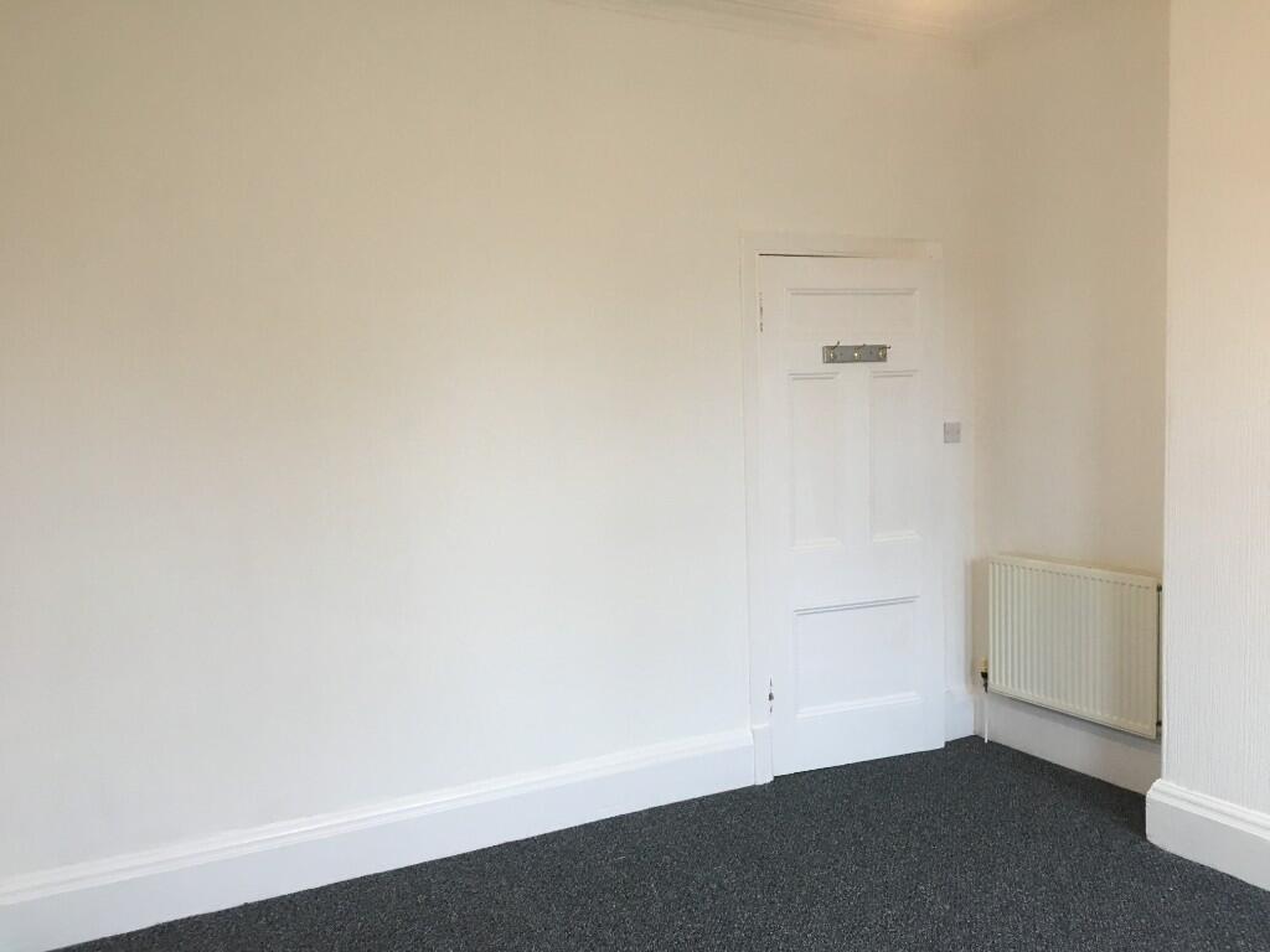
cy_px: 476
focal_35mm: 29
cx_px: 635
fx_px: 1064
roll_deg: +1.3
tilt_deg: -3.0
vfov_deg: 48.2
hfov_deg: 61.7
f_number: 2.2
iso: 100
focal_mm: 4.15
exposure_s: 1/33
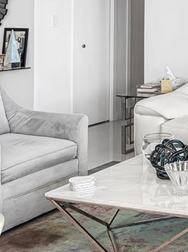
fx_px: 501
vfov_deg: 27.5
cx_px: 324
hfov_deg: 17.7
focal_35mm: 69
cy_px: 45
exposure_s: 1/25
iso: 1000
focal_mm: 16
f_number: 9
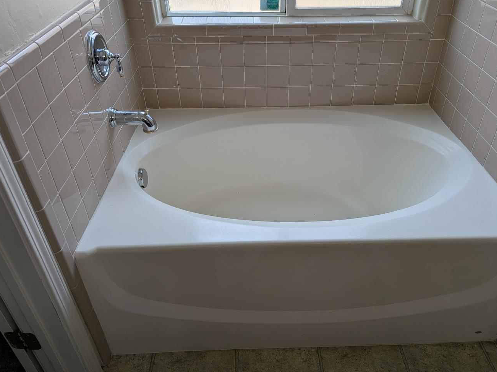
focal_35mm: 28
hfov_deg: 63.3
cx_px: 273
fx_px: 402
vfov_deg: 49.7
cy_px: 178
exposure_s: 1/239
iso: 46
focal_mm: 6.81
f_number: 1.85
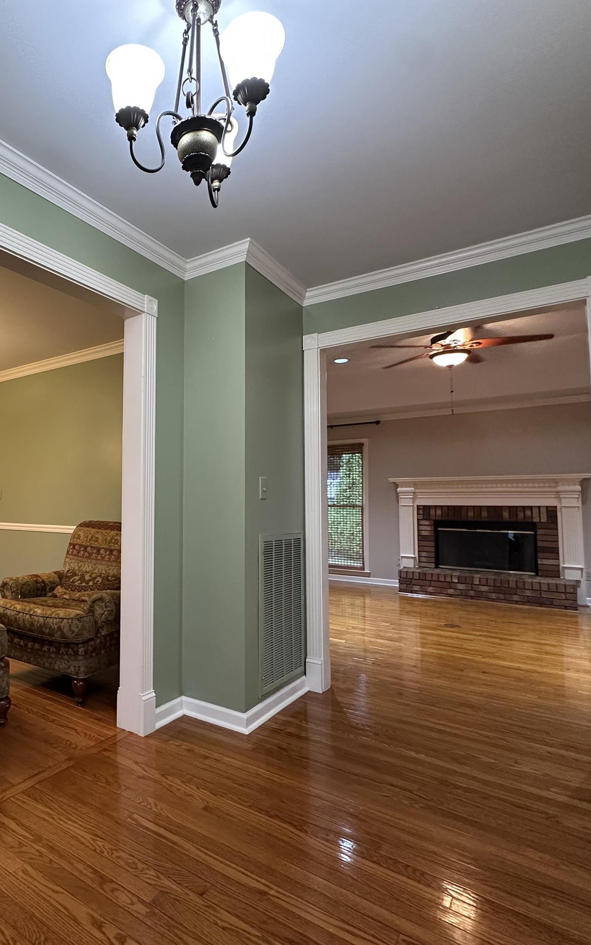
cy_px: 470
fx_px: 515
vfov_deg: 85.1
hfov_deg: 56.1
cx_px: 134
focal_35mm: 20
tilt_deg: +4.7
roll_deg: -1.1
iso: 250
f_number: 2.2
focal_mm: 2.22
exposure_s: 1/60
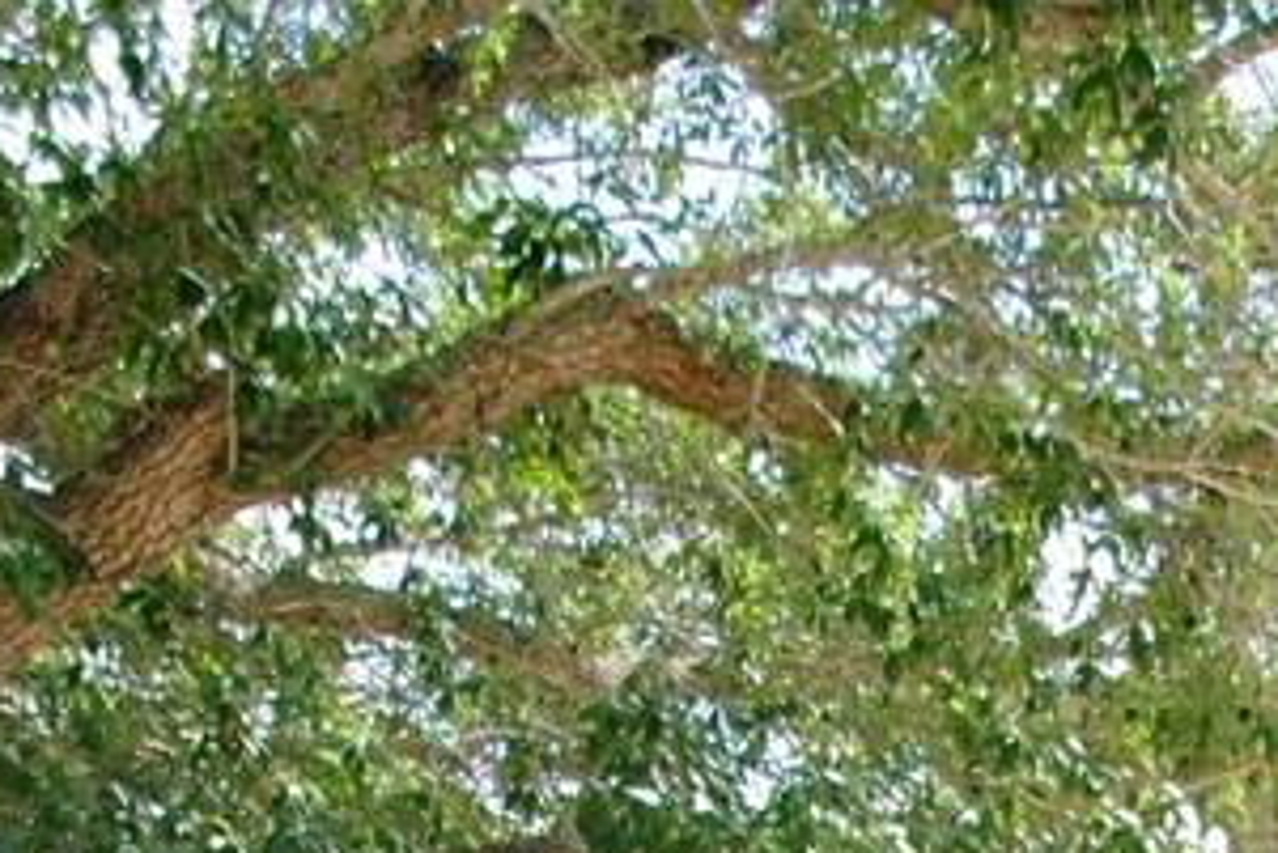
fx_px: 2491
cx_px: 1359
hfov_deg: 26.8
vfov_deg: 15.0
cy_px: 1812
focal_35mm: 70
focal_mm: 11
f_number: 4
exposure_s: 1/200
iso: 100
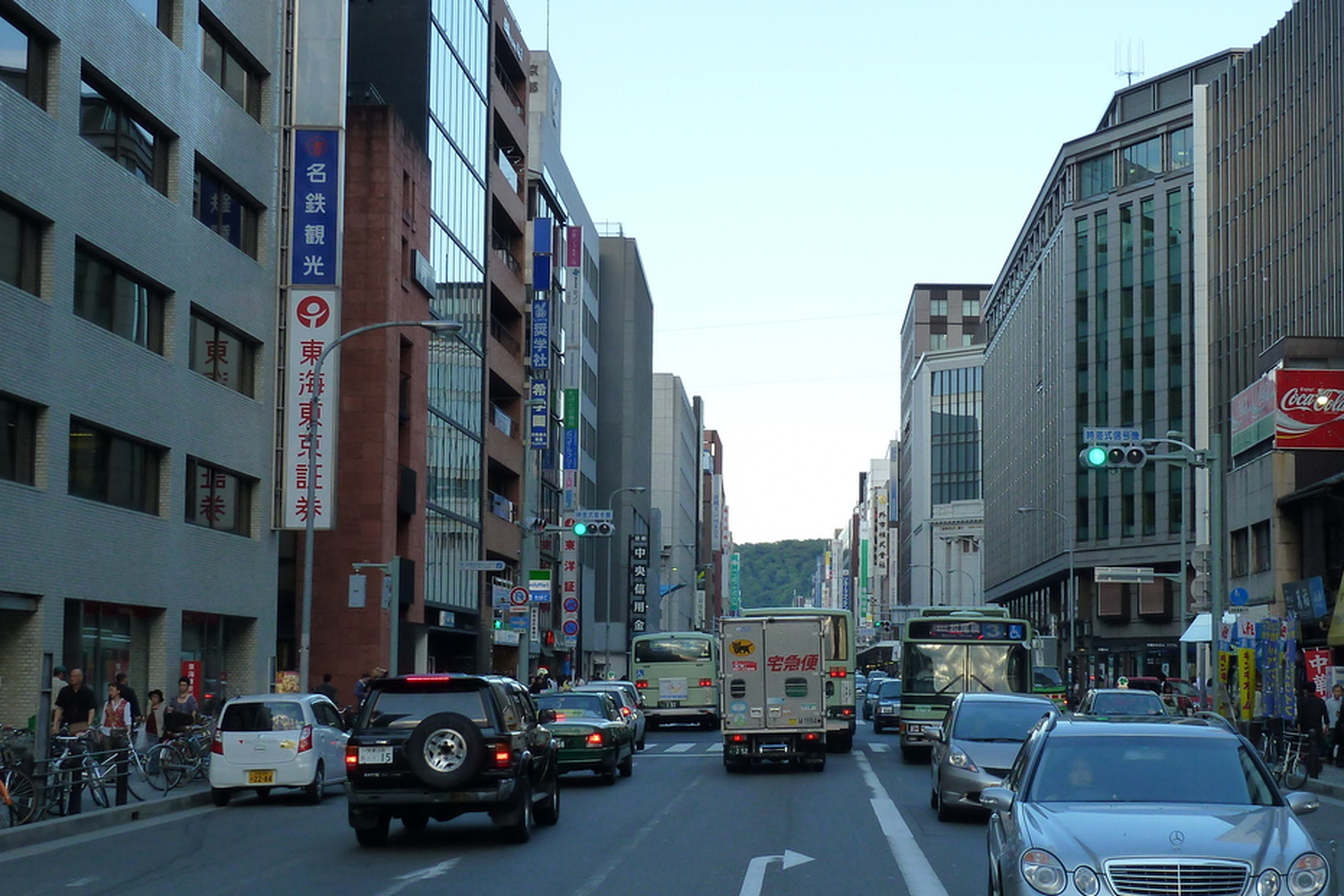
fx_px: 2203
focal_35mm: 59
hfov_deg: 33.8
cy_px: 525
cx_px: 800
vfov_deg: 23.0
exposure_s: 1/125
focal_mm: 7.3
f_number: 4
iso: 125
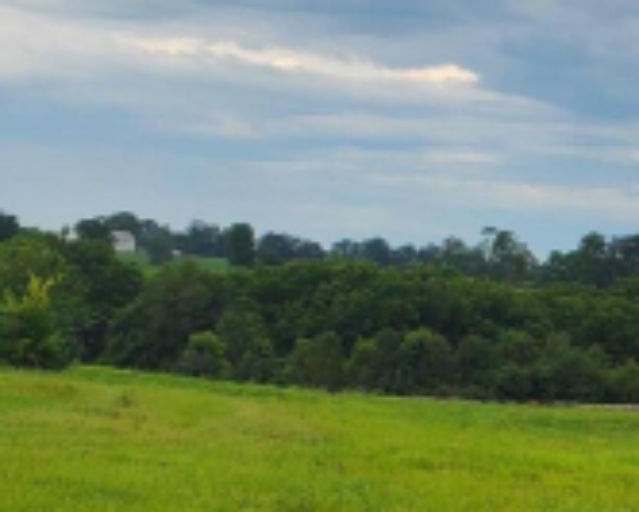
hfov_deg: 17.8
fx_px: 1930
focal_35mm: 102
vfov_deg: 14.9
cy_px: 512
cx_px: 791
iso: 50
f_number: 2.4
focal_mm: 4.3
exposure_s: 1/1537
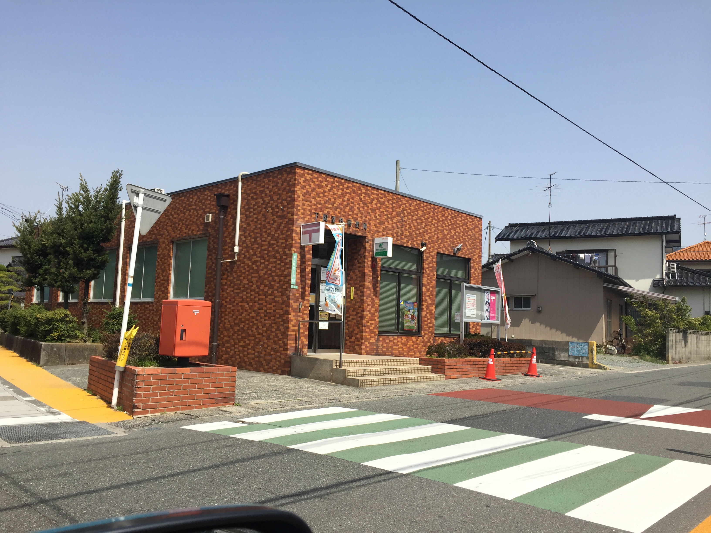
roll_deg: -1.7
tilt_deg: +6.8
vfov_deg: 48.2
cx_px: 356
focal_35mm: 29
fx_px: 596
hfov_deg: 61.7
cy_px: 266
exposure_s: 1/1883
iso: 32
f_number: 2.2
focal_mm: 4.15
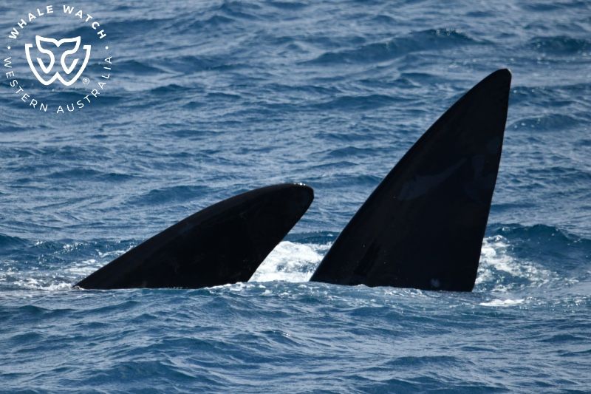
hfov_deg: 3.4
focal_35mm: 600
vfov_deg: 2.3
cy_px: 197
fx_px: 9847
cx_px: 296
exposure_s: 1/8000
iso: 1400
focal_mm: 600
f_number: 6.3
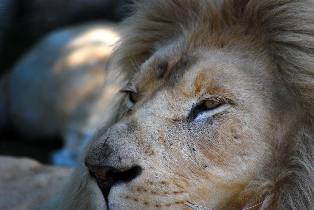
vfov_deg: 4.6
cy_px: 105
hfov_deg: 6.9
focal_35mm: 300
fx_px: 2619
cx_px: 157
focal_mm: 200
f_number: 5.6
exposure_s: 1/320
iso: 400
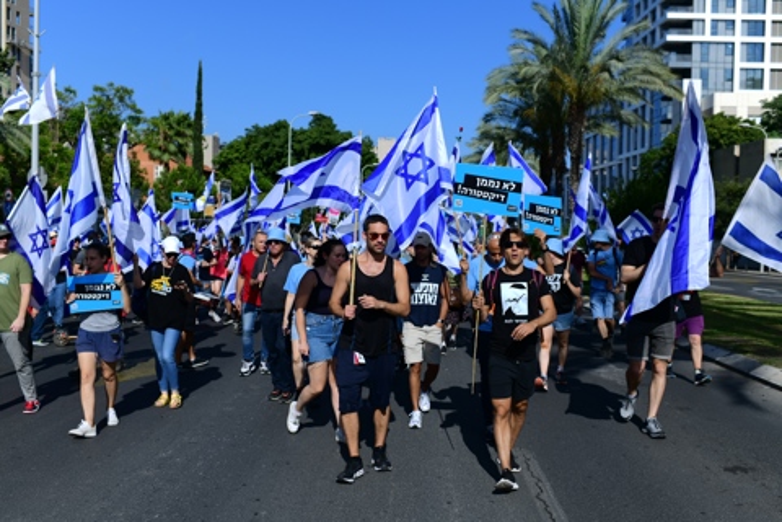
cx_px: 391
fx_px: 760
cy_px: 261
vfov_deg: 37.9
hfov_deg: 54.4
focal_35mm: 35
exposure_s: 1/400
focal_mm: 35
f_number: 5.6
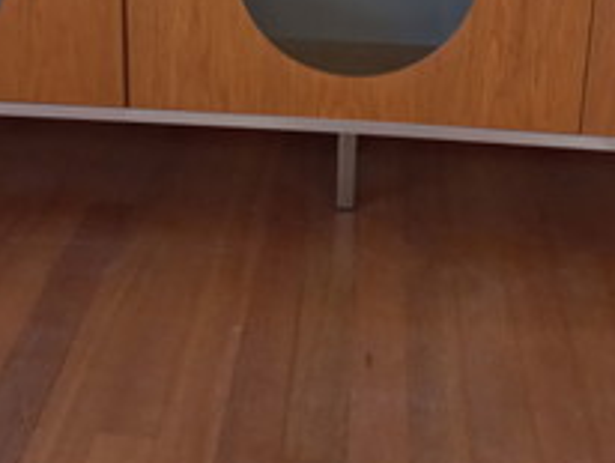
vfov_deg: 22.6
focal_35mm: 62
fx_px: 1103
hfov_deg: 31.1
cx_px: 281
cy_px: -18
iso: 100
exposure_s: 1/50
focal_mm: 4.6
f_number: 1.8
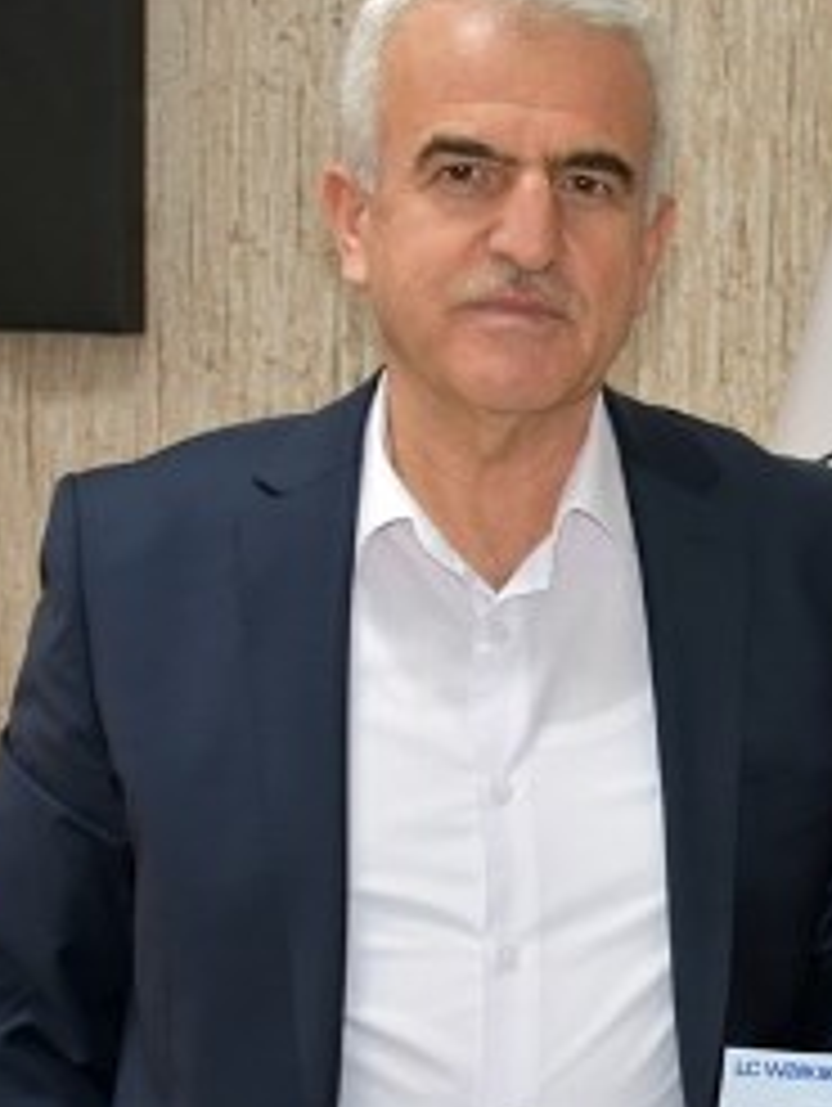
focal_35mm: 120
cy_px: 830
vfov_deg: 16.3
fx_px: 3839
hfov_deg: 12.2
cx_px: 935
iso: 500
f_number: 4
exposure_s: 1/60
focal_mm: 32
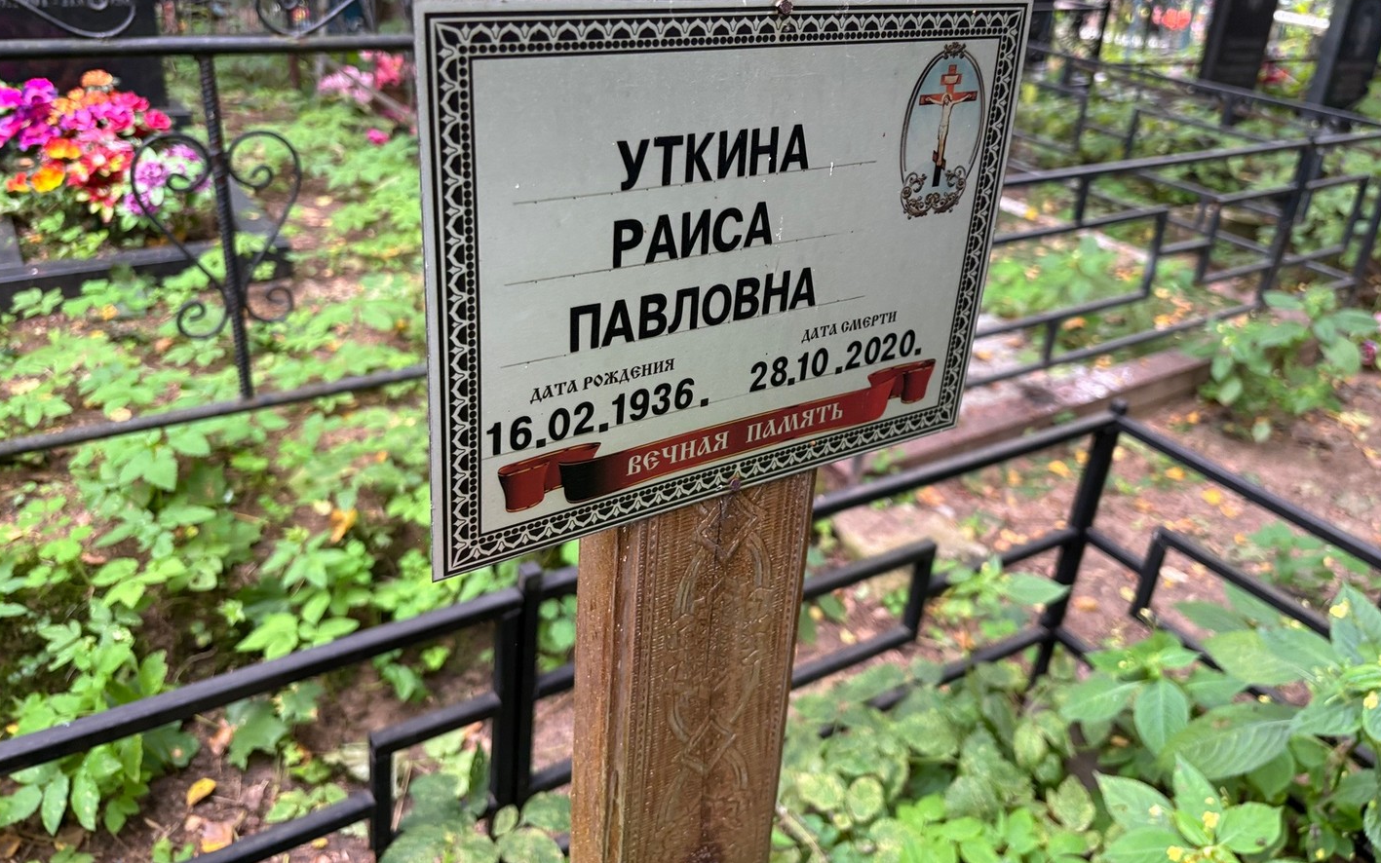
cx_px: 690
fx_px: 1054
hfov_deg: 66.5
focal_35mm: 28
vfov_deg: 44.3
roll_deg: -2.2
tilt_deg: -27.0
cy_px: 339
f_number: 1.6
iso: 125
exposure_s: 1/121
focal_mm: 5.96
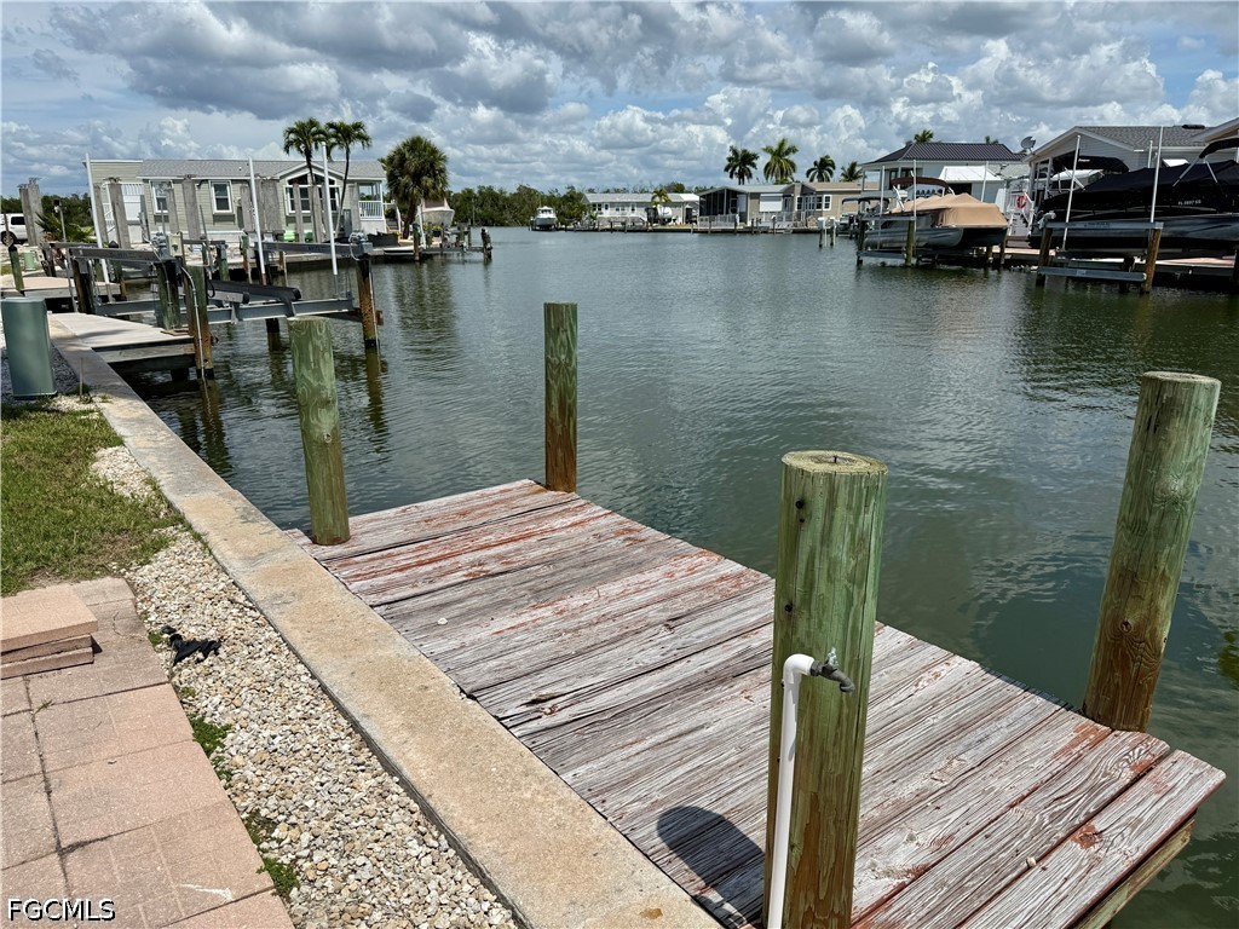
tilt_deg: -14.1
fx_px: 859
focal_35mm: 24
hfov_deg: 71.6
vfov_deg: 56.8
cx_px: 620
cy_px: 464
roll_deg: +0.2
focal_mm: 6.76
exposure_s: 1/10309
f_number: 1.78
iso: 80
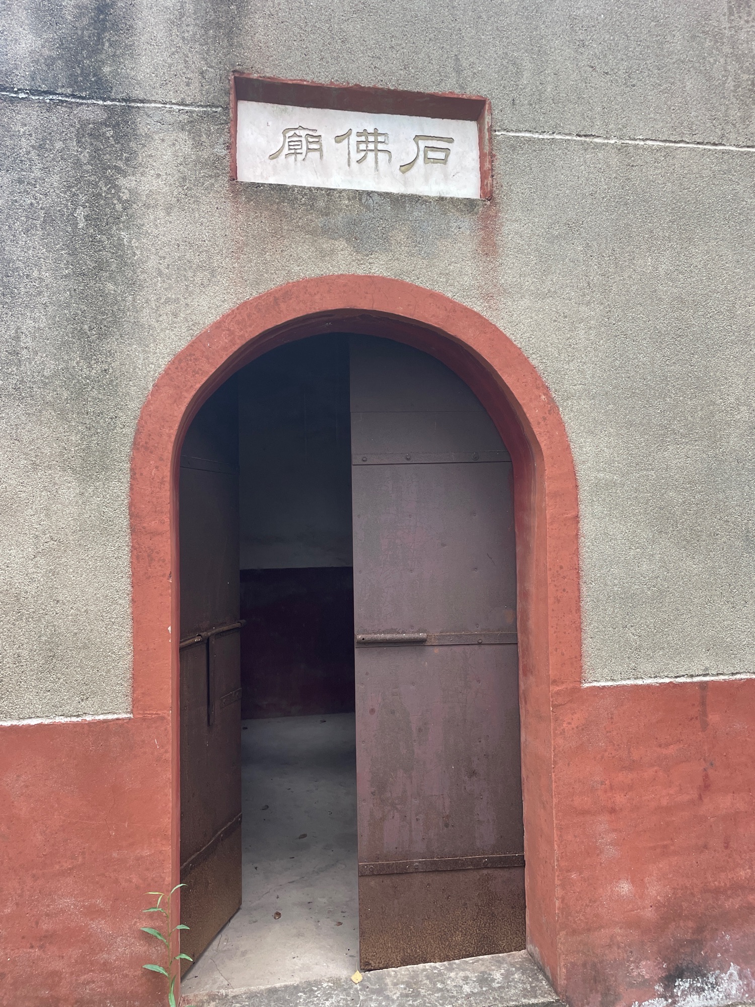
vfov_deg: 67.3
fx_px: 756
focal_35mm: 26
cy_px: 504
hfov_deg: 53.1
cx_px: 378
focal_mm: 4.2
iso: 80
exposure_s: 1/121
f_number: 1.6
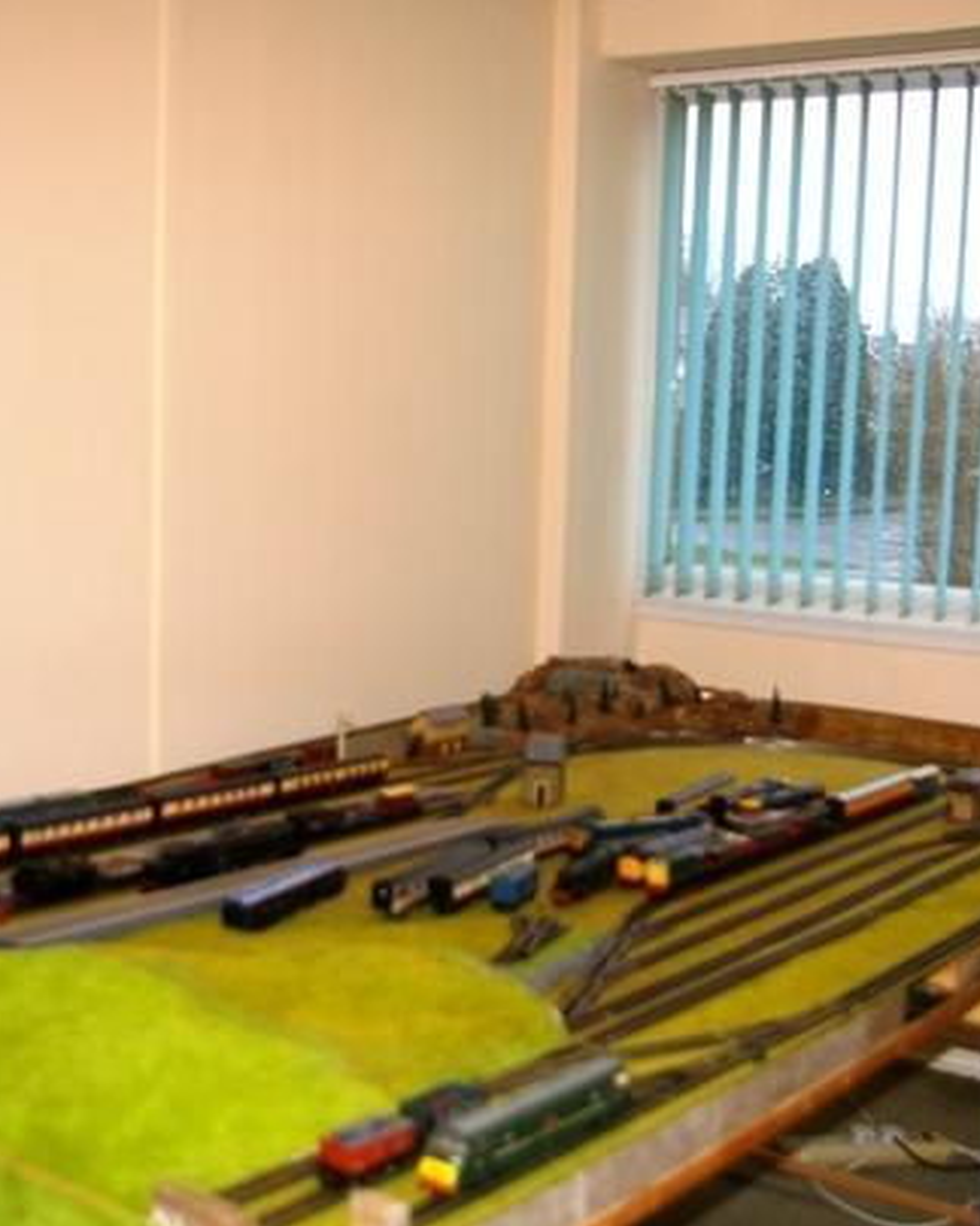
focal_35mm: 50
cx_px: 528
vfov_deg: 37.5
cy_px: 619
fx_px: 1803
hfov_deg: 30.4
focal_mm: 23
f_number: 4
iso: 200
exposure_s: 1/45
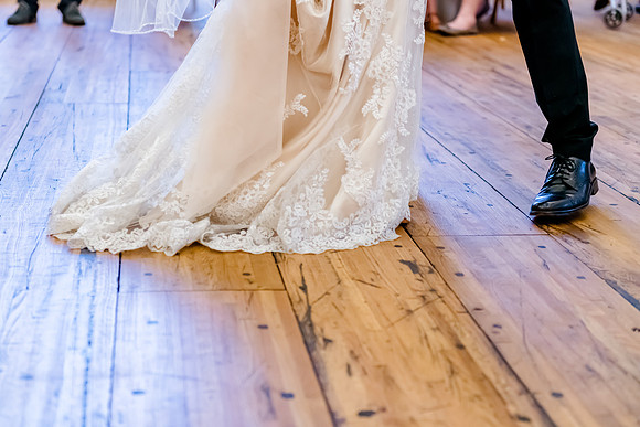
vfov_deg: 18.3
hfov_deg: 27.2
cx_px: 286
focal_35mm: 74
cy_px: 208
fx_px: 1323
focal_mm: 66
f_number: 3.2
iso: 3200
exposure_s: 1/640
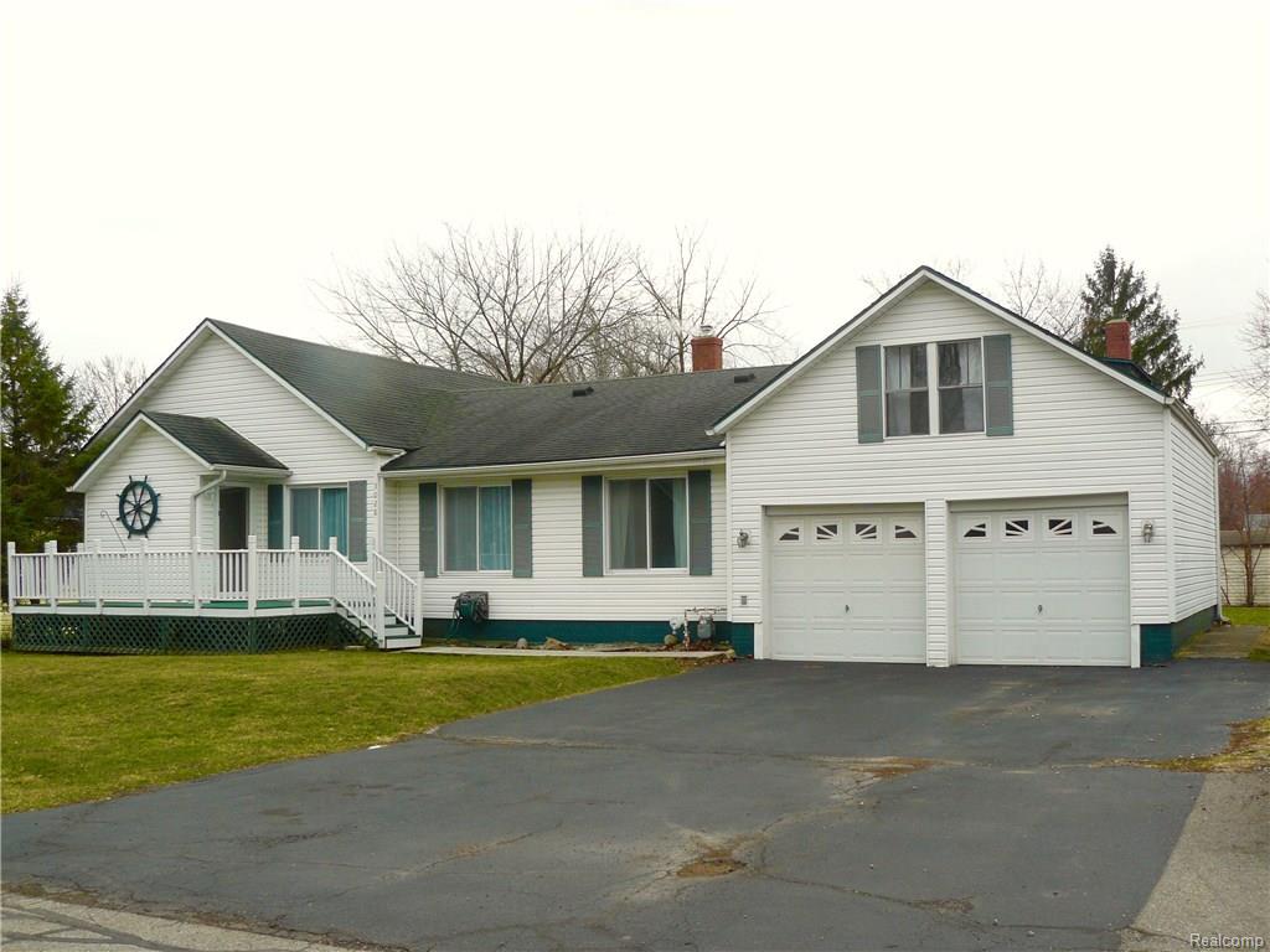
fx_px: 1321
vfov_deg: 39.7
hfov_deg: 51.4
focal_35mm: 36
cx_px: 635
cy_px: 476
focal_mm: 6
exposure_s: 1/250
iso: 100
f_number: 4.5
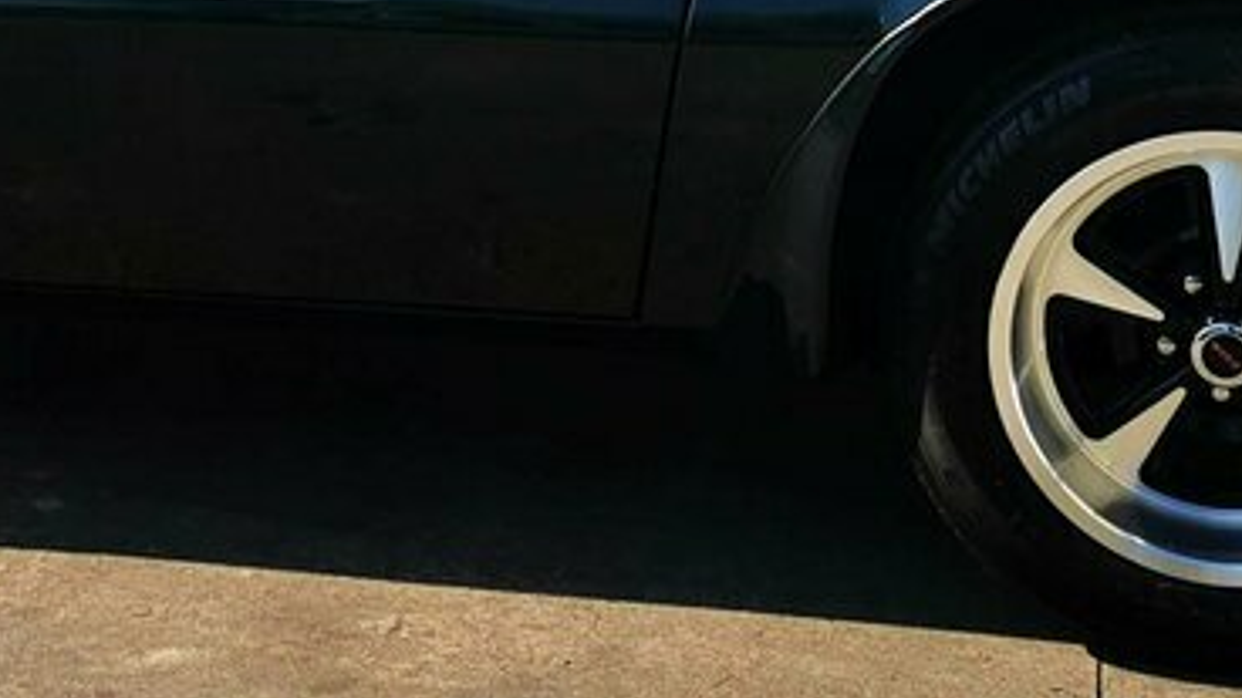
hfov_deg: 22.1
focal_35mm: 96
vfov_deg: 12.1
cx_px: 415
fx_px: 3162
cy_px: -317
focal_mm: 5.56
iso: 50
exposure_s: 1/5051
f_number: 1.6
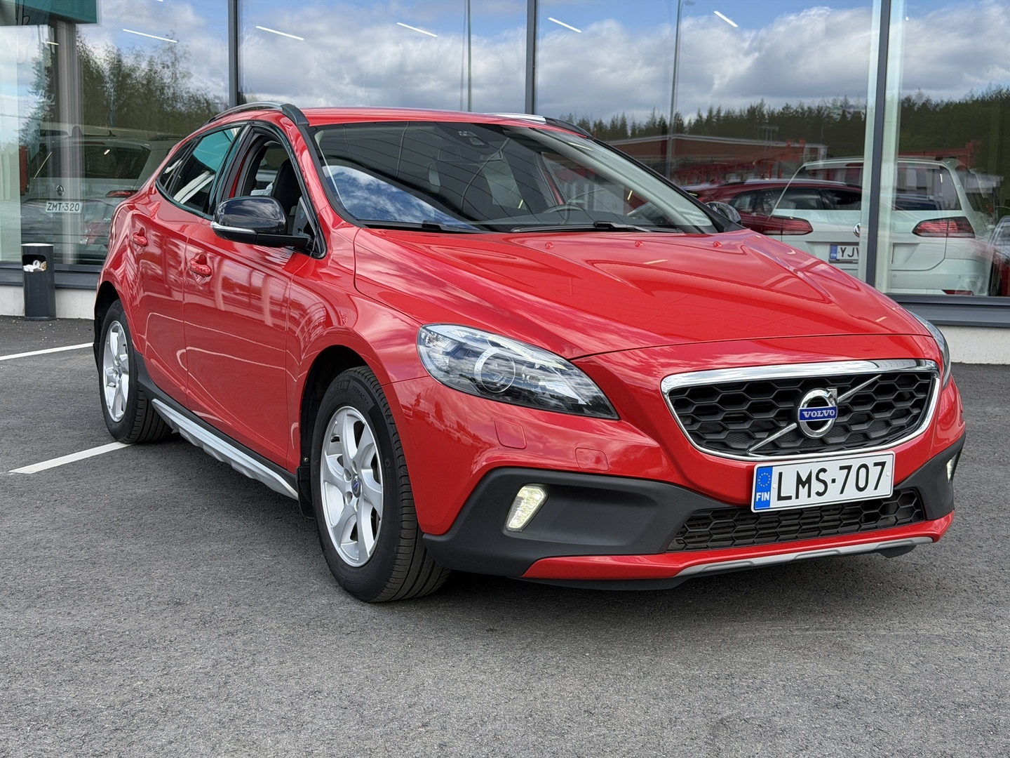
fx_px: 1401
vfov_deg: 30.3
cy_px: 379
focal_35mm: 48
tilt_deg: -5.8
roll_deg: -1.5
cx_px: 505
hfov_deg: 39.7
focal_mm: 6.76
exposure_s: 1/1242
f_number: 1.78
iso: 80
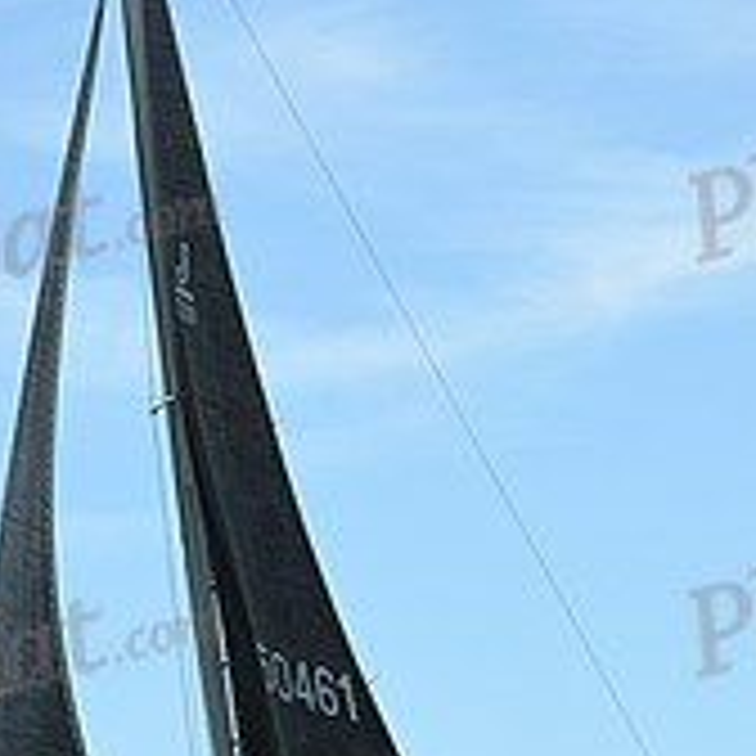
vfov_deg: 6.9
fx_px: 6227
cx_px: 457
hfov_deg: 6.9
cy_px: 860
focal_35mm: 252
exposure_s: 1/1000
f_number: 6.3
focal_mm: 86
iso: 320
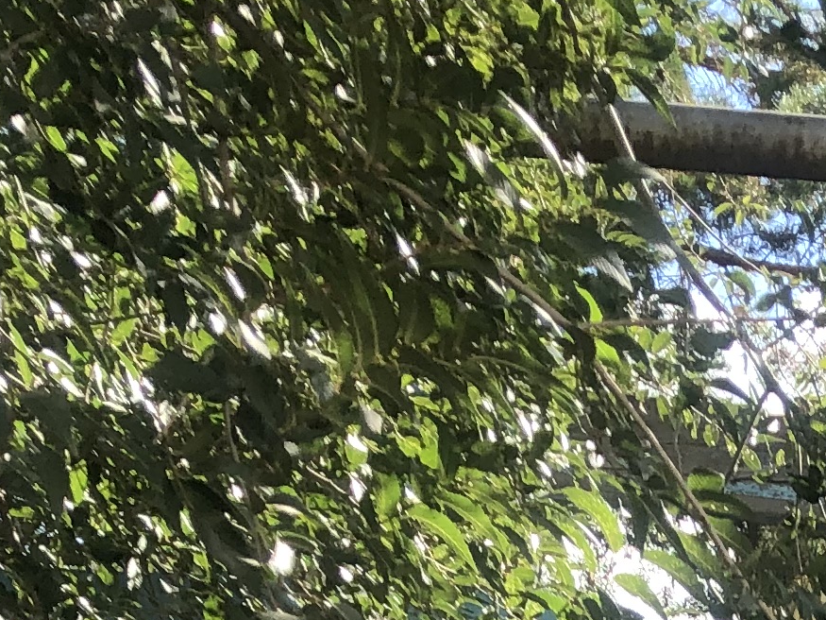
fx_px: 3078
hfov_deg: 14.7
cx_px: 1036
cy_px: 1396
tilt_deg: +2.2
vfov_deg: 10.2
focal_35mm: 129
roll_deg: +1.6
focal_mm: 4
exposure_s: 1/571
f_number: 1.8
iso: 20
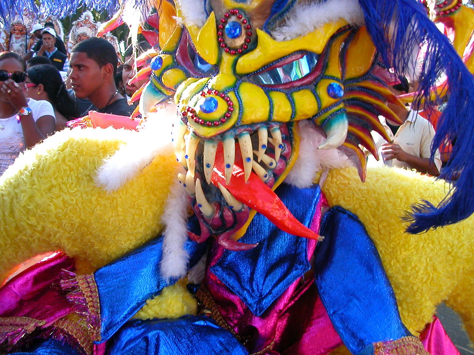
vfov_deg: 38.7
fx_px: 507
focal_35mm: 37
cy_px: 178
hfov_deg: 50.1
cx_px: 237
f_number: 2.7
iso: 100
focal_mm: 5.6
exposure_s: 1/209
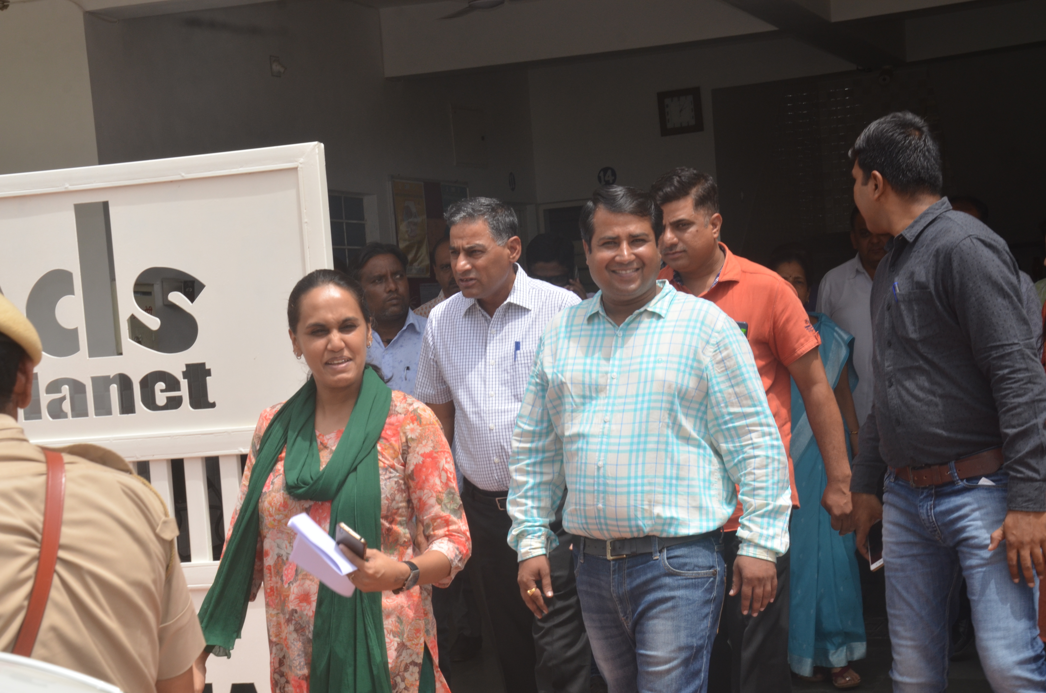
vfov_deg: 20.1
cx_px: 523
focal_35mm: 68
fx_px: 1957
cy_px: 346
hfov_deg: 29.9
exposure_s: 1/250
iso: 320
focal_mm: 45
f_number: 13
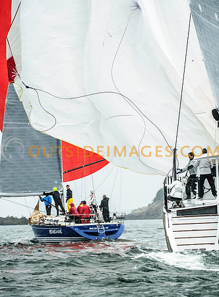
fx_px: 2496
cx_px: 159
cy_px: 149
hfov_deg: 5.0
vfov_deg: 6.8
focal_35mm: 293
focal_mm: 200
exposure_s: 1/1250
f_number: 5
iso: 640
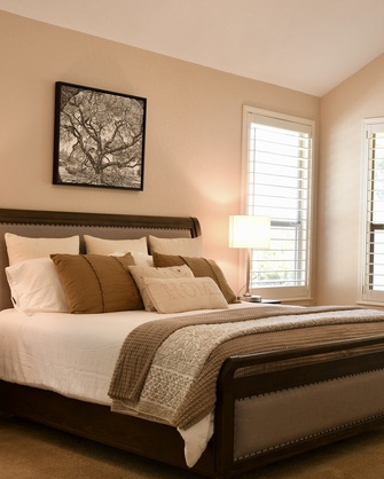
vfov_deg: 33.6
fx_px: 795
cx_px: 261
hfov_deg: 27.0
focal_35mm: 56
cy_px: 239
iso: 100
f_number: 8
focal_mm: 26
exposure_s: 1/4
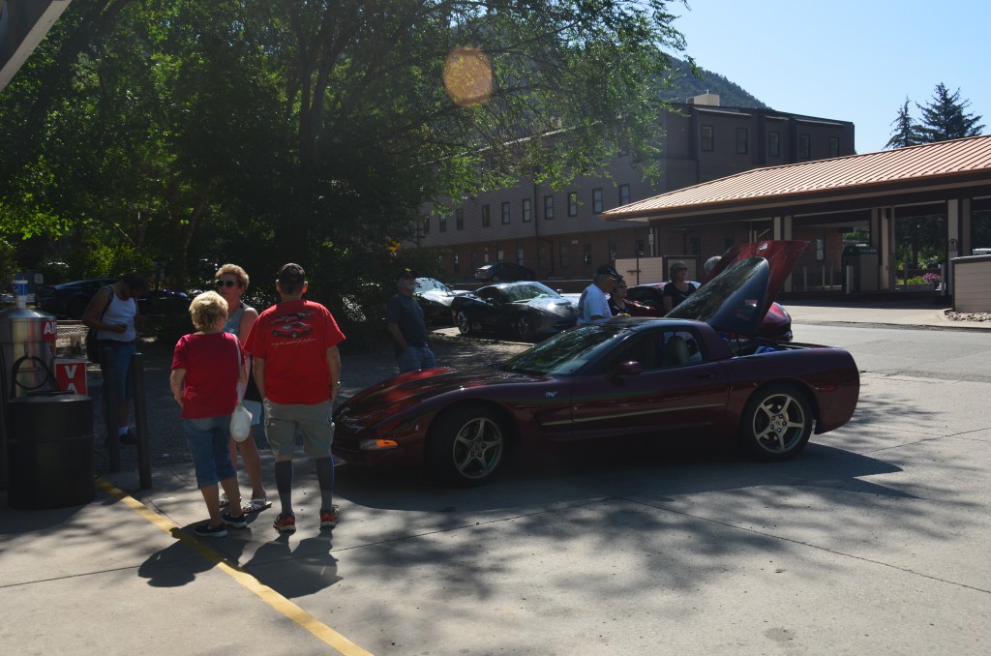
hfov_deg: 53.2
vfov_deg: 36.7
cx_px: 496
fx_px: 989
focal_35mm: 36
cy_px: 328
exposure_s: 1/250
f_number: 8
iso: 110
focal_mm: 24
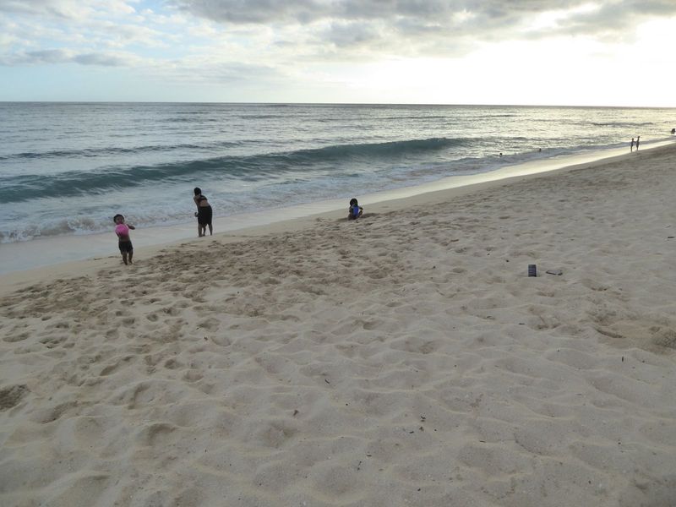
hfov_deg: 69.4
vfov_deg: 54.9
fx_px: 488
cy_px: 254
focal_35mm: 25
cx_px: 338
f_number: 3.3
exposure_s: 1/640
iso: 160
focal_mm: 4.3
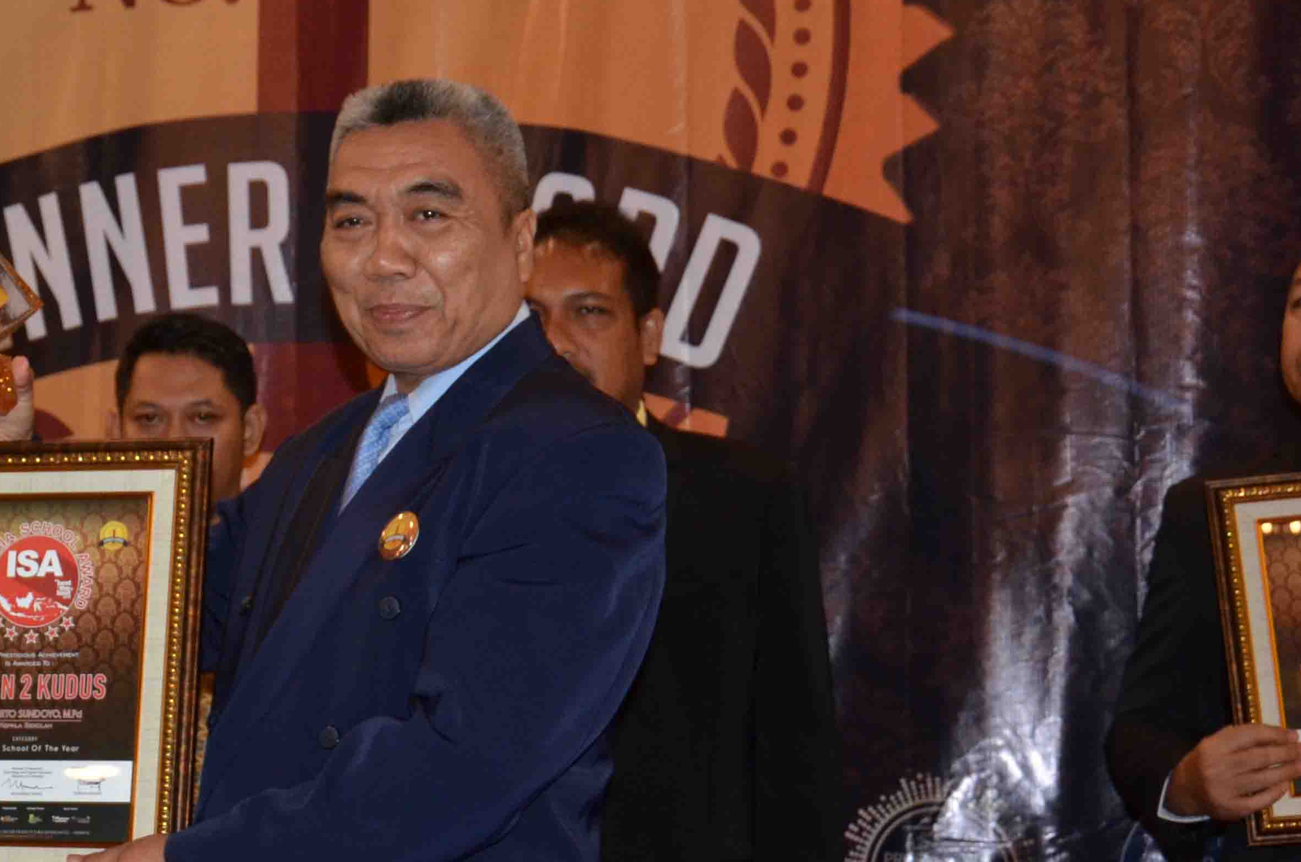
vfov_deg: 16.8
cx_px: 177
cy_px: 469
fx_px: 2921
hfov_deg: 24.5
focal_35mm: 81
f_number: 4
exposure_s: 1/60
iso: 800
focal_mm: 26
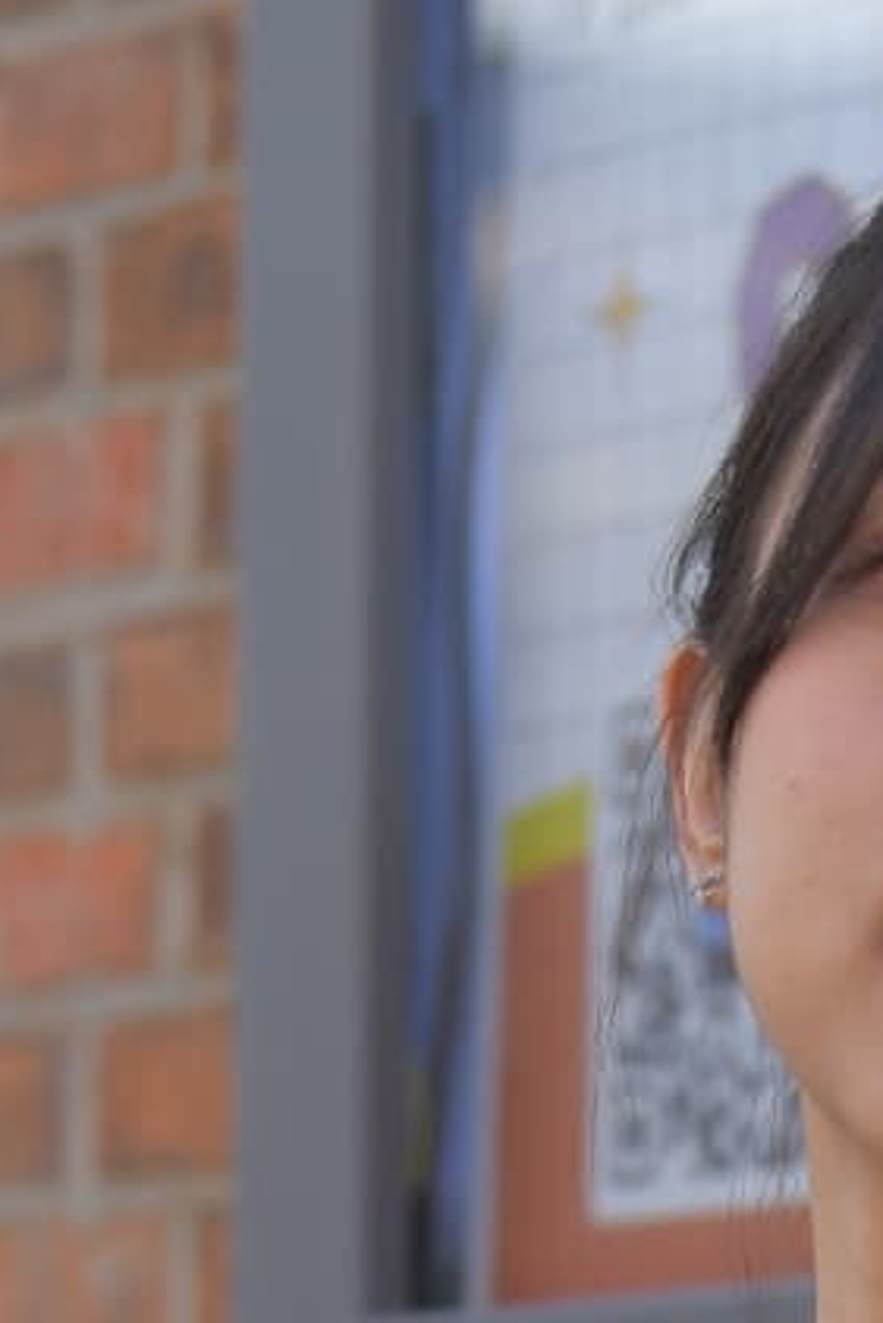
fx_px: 14924
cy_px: 2542
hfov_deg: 3.4
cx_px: 493
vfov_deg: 5.0
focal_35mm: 406
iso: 140
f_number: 4
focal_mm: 95
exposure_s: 1/320
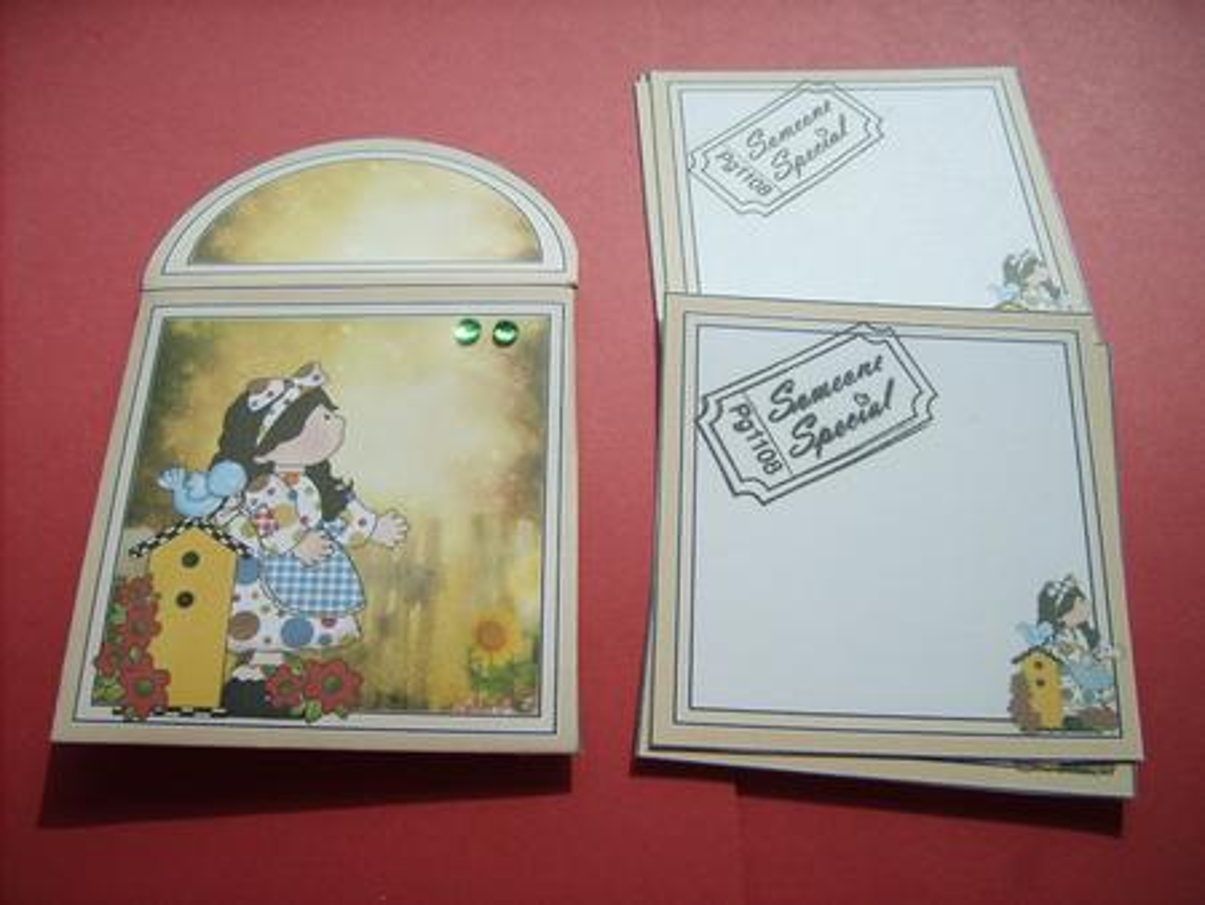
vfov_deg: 40.7
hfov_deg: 52.6
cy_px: 452
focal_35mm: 35
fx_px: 1219
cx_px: 602
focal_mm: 5.8
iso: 50
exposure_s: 1/180
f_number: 7.1
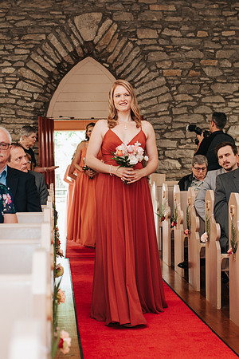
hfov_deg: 20.0
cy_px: 152
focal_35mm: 68
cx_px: 131
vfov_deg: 29.5
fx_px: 679
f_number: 2.8
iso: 1000
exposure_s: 1/200
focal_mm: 35
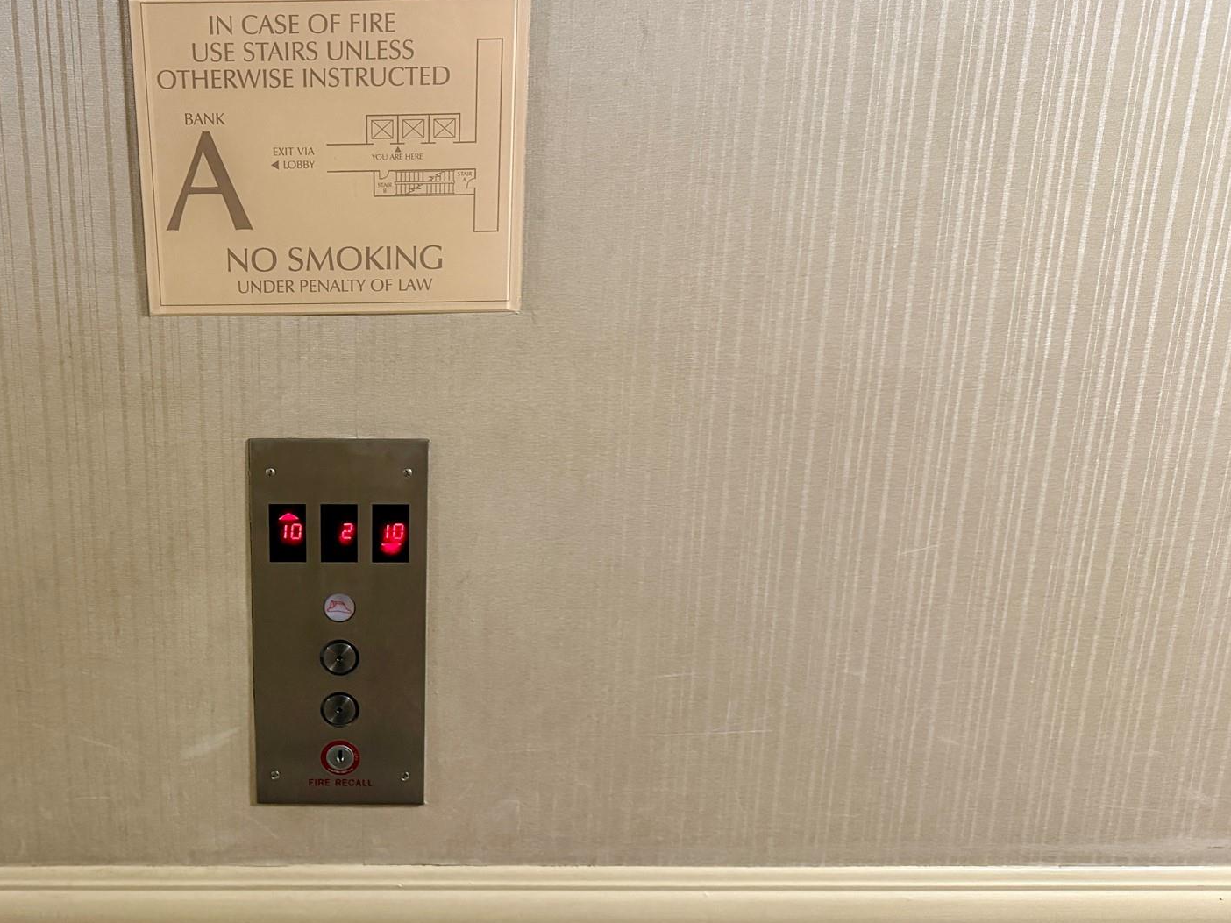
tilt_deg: -16.3
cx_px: 348
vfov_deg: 40.5
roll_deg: +0.4
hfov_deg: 51.0
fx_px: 1245
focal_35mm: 35
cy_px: 373
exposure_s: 1/60
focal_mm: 6.76
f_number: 1.78
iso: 500
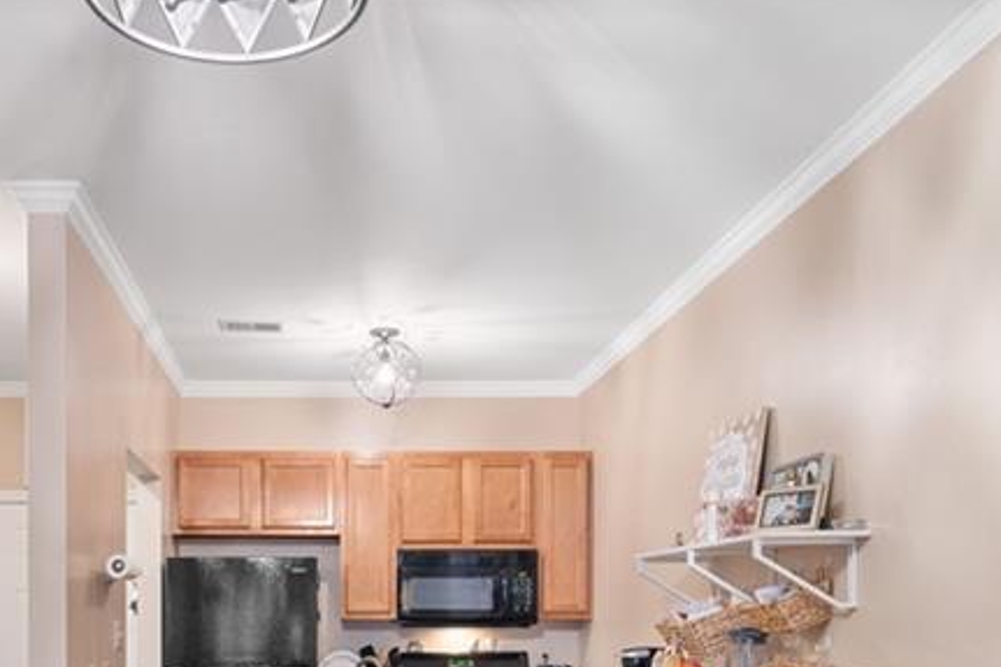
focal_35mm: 38
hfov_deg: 49.6
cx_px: 314
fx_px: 1056
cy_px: 632
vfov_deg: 32.8
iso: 640
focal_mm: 16
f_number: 2.8
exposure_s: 1/30
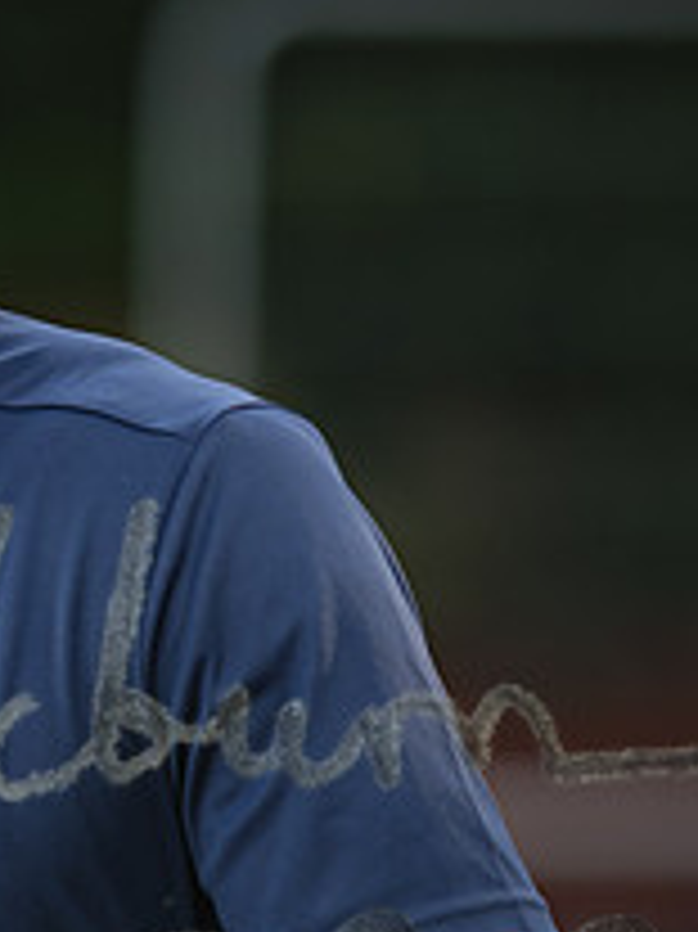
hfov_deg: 2.3
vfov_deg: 3.1
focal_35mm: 635
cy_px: 558
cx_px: 59
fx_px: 17090
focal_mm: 135
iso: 400
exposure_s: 1/2000
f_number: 1.8
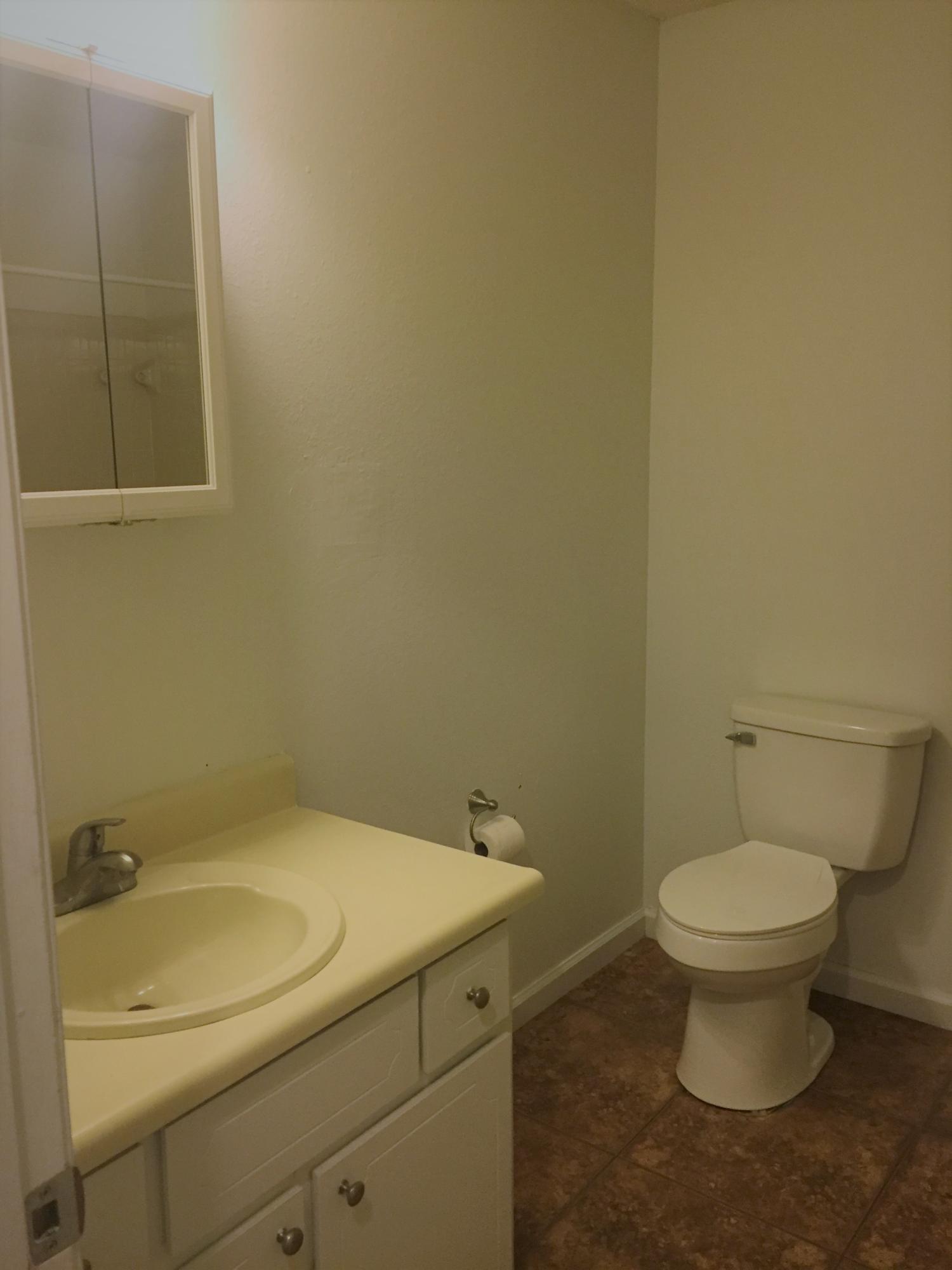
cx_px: 476
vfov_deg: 61.7
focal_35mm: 29
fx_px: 1063
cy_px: 635
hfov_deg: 48.2
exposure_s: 1/30
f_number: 2.2
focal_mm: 4.15
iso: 160
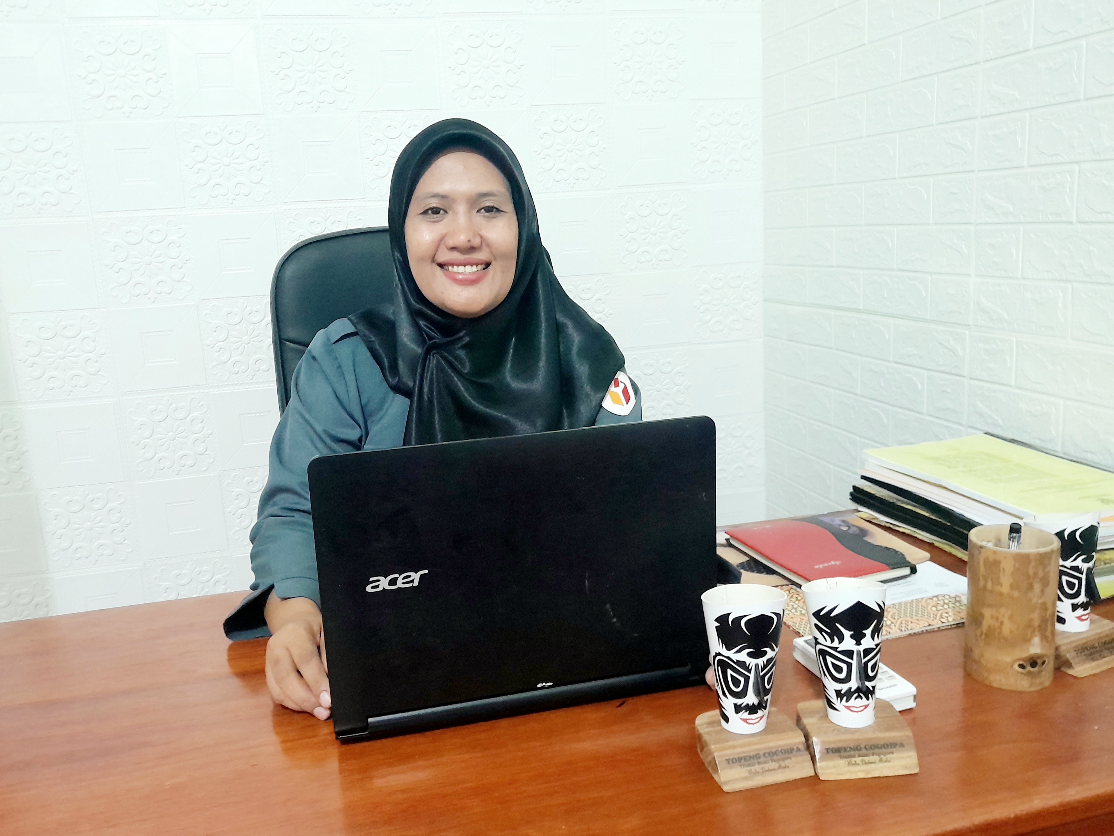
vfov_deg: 51.4
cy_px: 418
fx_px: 869
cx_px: 557
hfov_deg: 65.3
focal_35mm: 27
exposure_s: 1/20
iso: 800
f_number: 1.8
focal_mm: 4
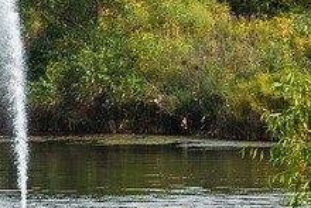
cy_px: -7
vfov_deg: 2.7
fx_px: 4452
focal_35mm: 515
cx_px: -421
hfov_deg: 3.9
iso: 200
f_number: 8
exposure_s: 1/640
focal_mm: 70
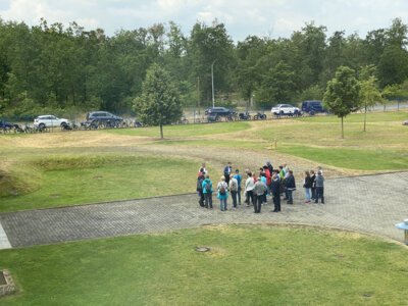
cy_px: 153
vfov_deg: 28.0
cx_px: 204
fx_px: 613
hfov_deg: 36.8
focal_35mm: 52
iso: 20
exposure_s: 1/1199
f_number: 2
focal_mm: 6
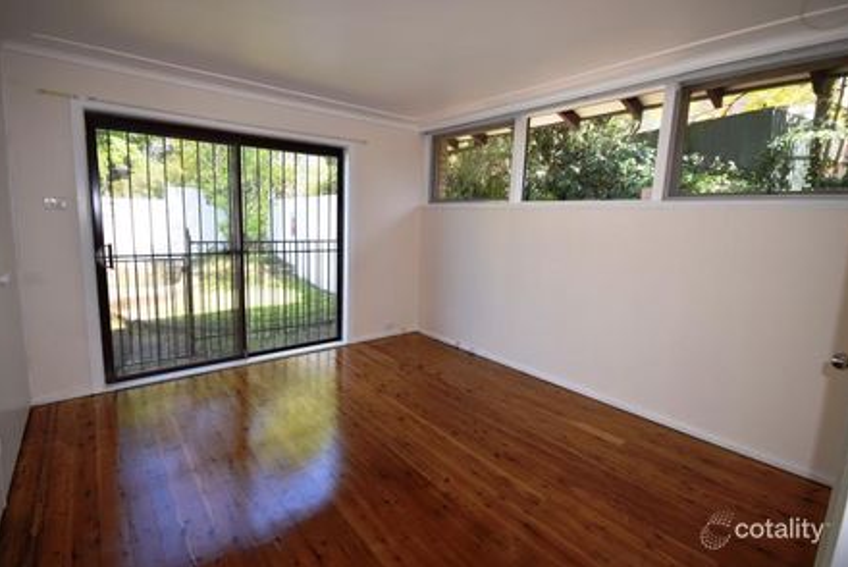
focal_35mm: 16
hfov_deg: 96.6
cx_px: 403
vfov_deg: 73.8
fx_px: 377
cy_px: 267
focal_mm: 10
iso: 320
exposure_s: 1/125
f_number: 5.6
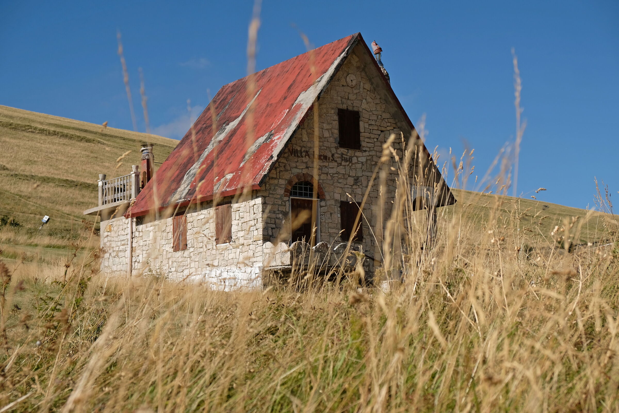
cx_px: 310
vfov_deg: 21.2
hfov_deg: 31.4
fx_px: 1100
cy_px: 206
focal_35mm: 64
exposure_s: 1/1700
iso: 200
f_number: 5.6
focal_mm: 42.5
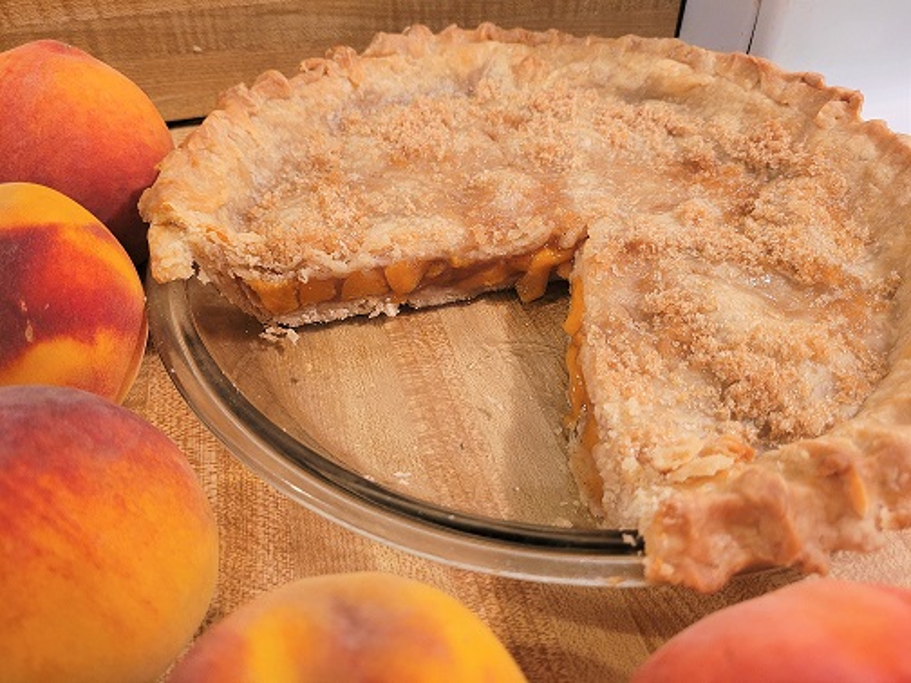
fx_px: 684
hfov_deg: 67.3
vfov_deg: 53.1
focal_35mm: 26
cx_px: 456
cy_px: 342
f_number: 1.8
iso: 250
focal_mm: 5.4
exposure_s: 1/40
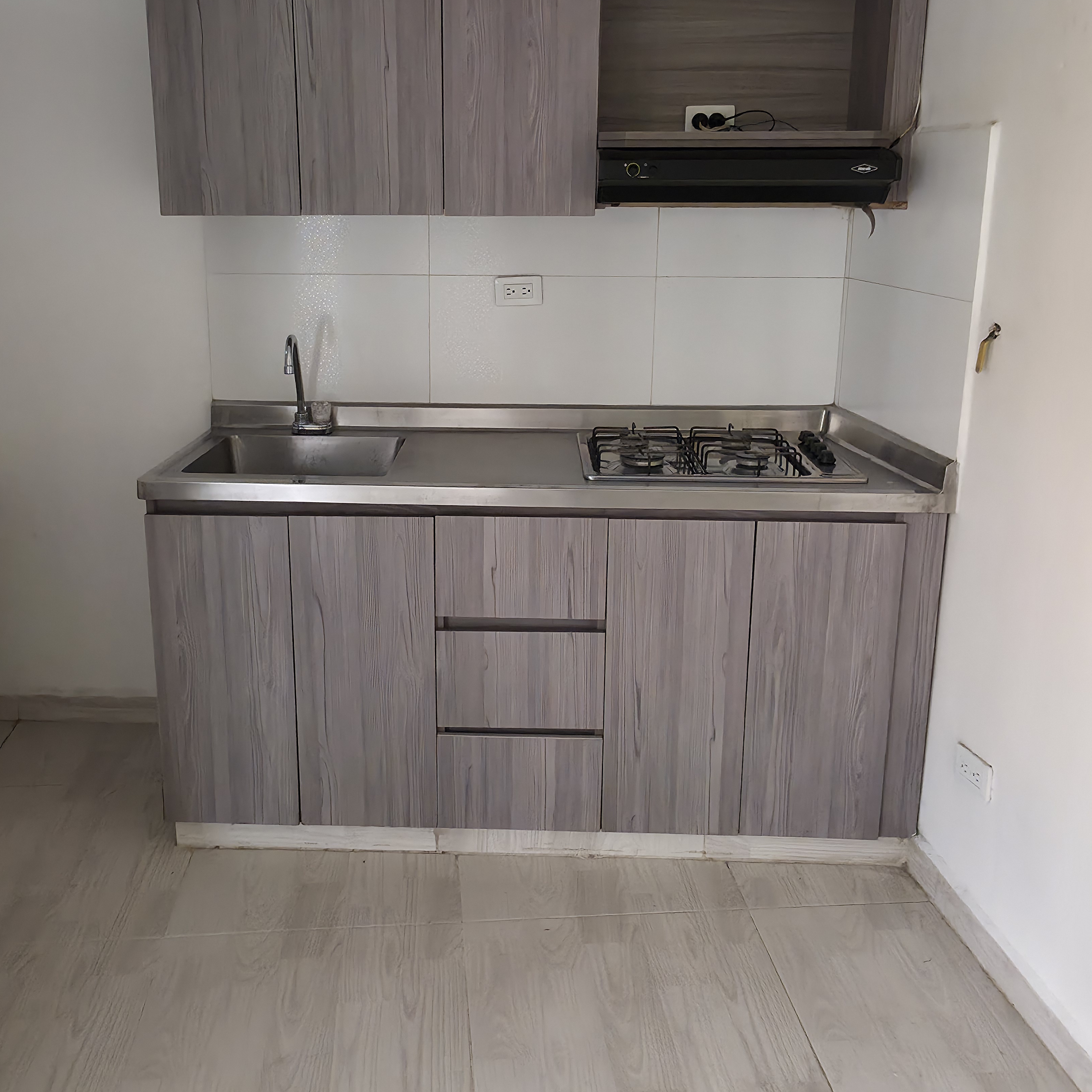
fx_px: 1035
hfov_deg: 55.4
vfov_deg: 55.3
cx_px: 473
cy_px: 456
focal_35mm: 29
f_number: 1.9
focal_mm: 2.2
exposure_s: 1/24
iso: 160
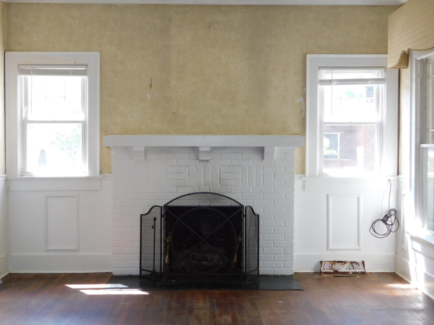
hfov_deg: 36.2
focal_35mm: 53
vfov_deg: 27.5
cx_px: 221
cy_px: 166
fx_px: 664
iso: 125
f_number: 3.8
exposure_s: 1/30
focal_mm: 9
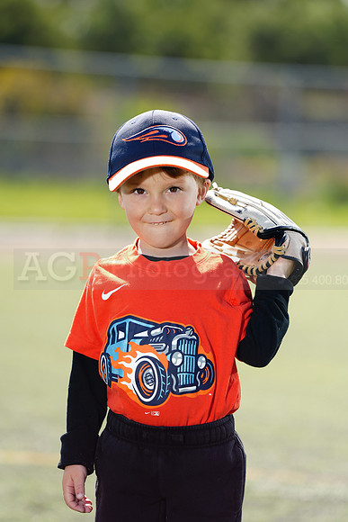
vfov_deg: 10.3
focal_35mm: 200
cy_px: 261
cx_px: 174
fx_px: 2898
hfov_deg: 6.9
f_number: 4
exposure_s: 1/250
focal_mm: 200
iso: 50
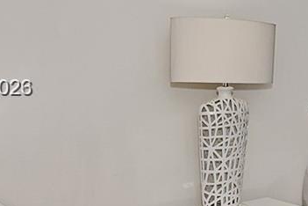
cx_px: 461
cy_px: 89
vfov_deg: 18.7
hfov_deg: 22.7
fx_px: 625
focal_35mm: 73
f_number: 8
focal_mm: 16
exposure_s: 1/100
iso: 400
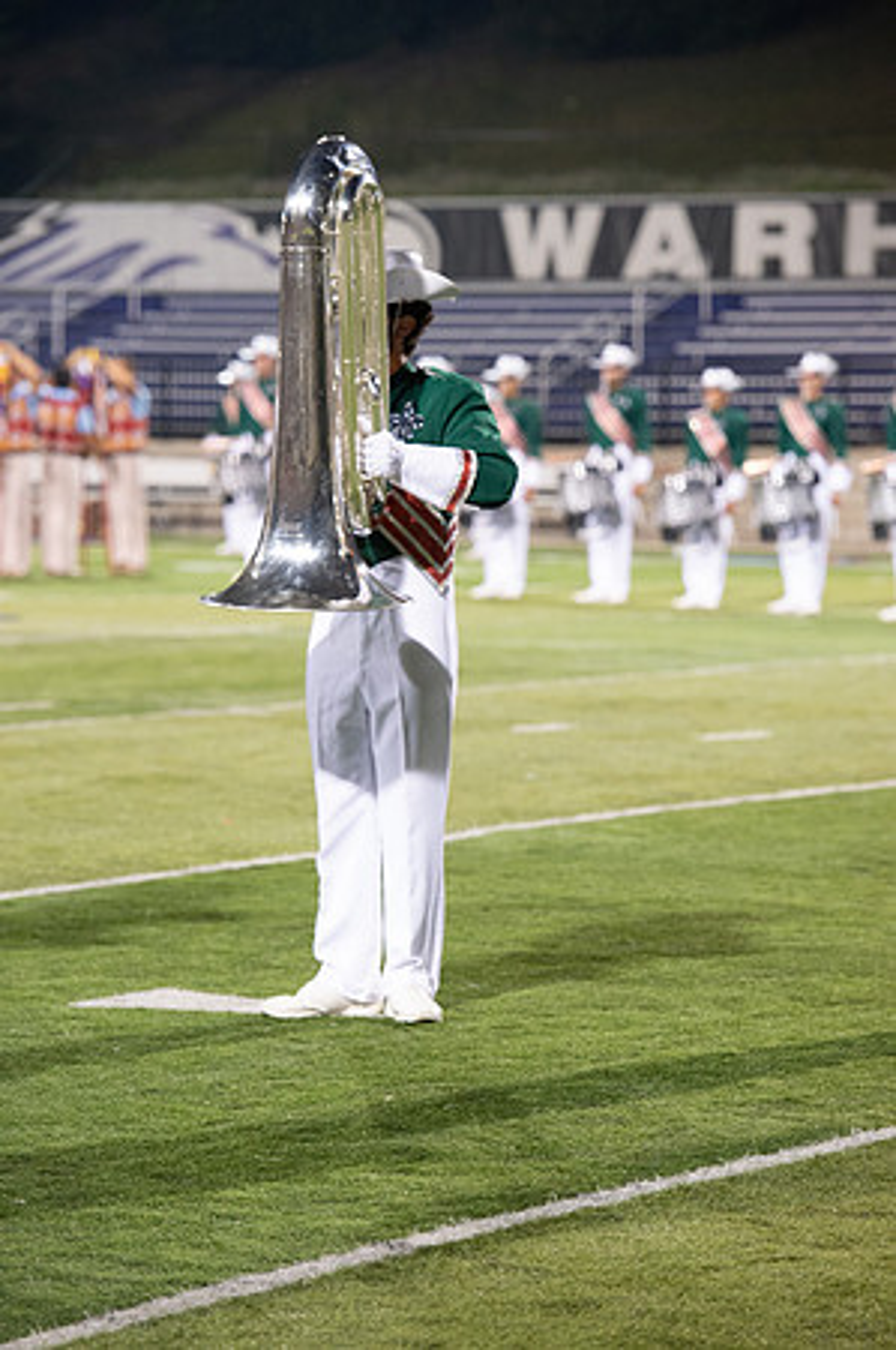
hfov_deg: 8.3
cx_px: 448
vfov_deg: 12.5
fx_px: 6174
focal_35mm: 165
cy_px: 675
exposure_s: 1/250
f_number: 5
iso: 5000
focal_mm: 165
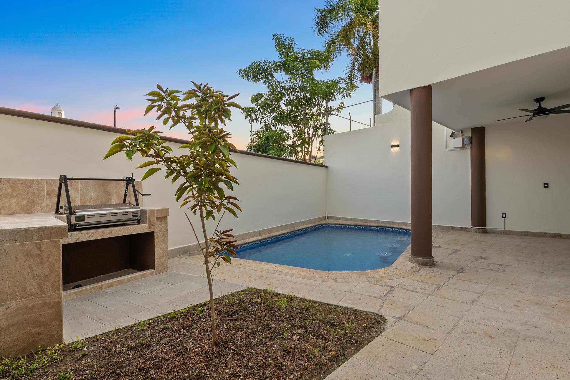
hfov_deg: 88.3
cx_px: 286
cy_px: 191
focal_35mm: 19
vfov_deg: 65.9
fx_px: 293
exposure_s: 1/50
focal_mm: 17.5
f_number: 8
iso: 500
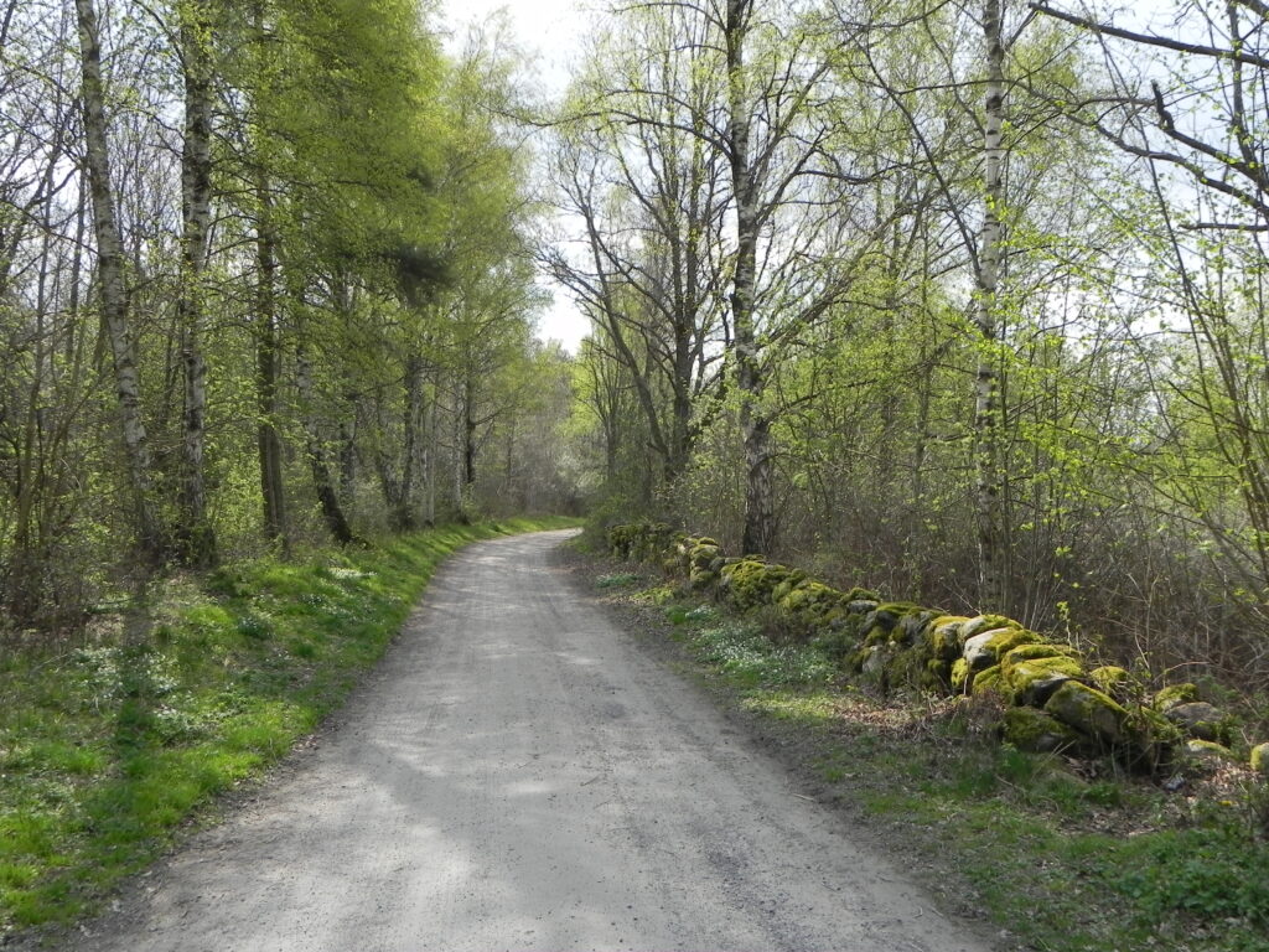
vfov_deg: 42.9
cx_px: 634
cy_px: 476
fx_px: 1210
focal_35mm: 33
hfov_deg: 55.4
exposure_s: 1/258
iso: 160
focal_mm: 5.9
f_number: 5.6
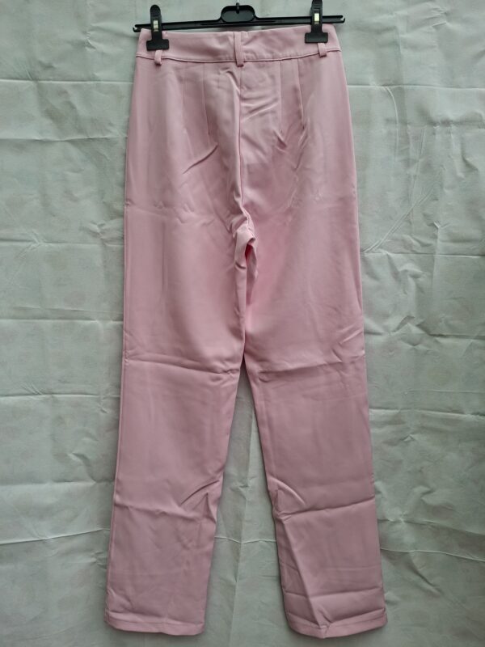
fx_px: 430
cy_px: 324
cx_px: 242
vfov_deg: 73.9
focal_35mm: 23
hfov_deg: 58.9
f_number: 1.8
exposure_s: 1/132
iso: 50
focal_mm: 5.54
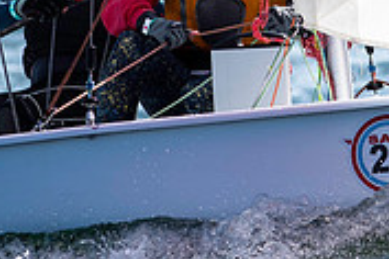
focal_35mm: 1478
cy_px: -54
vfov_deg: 0.9
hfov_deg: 1.4
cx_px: 290
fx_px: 15969
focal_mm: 300
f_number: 5
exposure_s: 1/3200
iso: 200
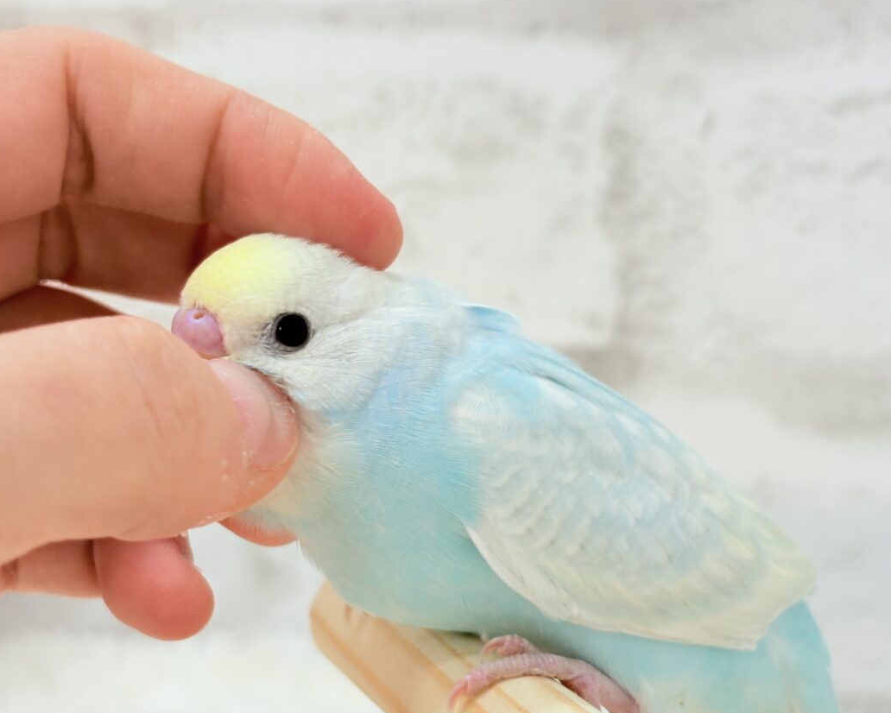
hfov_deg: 31.9
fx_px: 1556
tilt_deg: -8.0
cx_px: 482
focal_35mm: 59
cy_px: 355
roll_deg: +2.4
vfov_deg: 25.8
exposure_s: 1/50
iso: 40
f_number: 1.6
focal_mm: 5.96
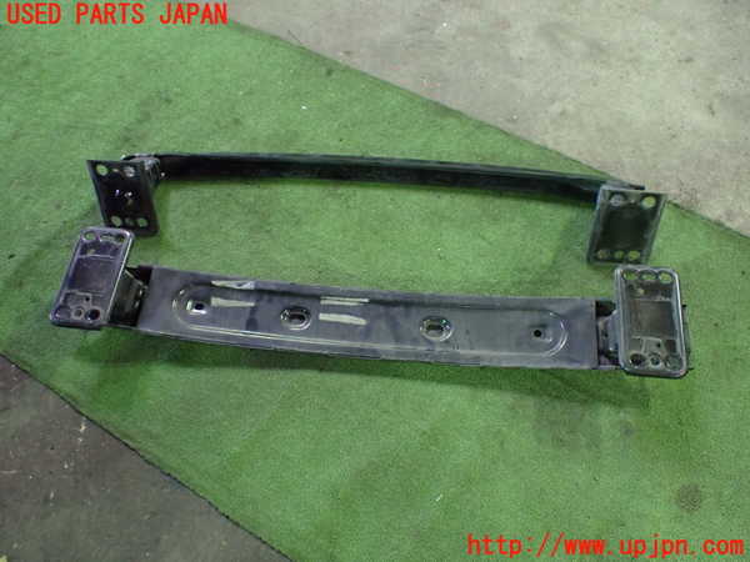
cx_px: 375
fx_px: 650
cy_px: 281
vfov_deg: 46.8
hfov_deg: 60.0
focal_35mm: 30
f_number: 2.3
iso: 800
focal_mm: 5.4
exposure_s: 1/40
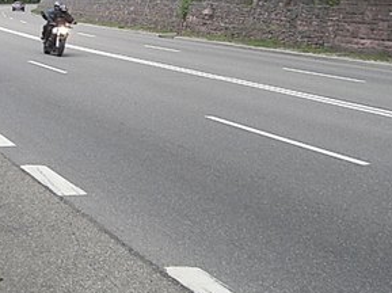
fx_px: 894
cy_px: 75
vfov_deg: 18.5
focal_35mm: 79
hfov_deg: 24.1
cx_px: 47
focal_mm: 6.2
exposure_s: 1/250
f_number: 4.3
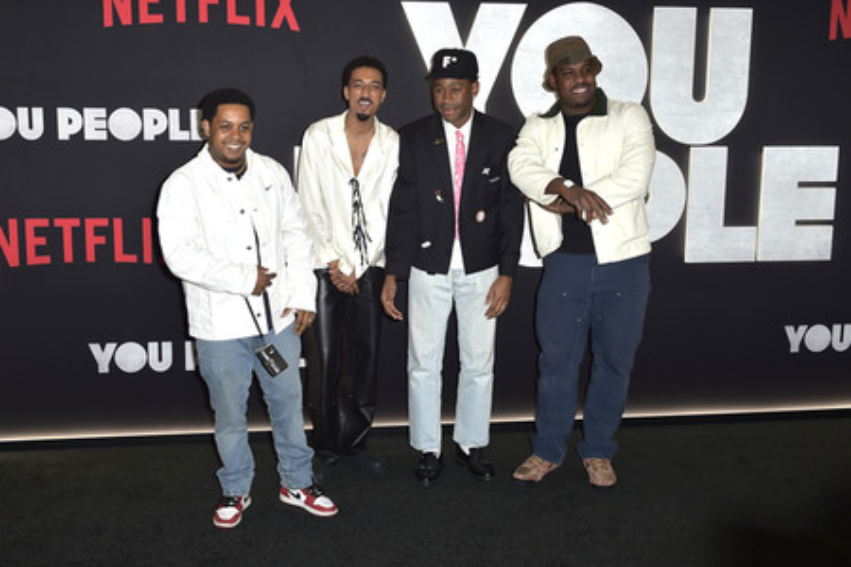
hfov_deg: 58.7
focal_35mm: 32
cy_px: 284
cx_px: 426
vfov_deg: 41.1
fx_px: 756
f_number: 6.3
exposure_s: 1/250
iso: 500
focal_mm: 32
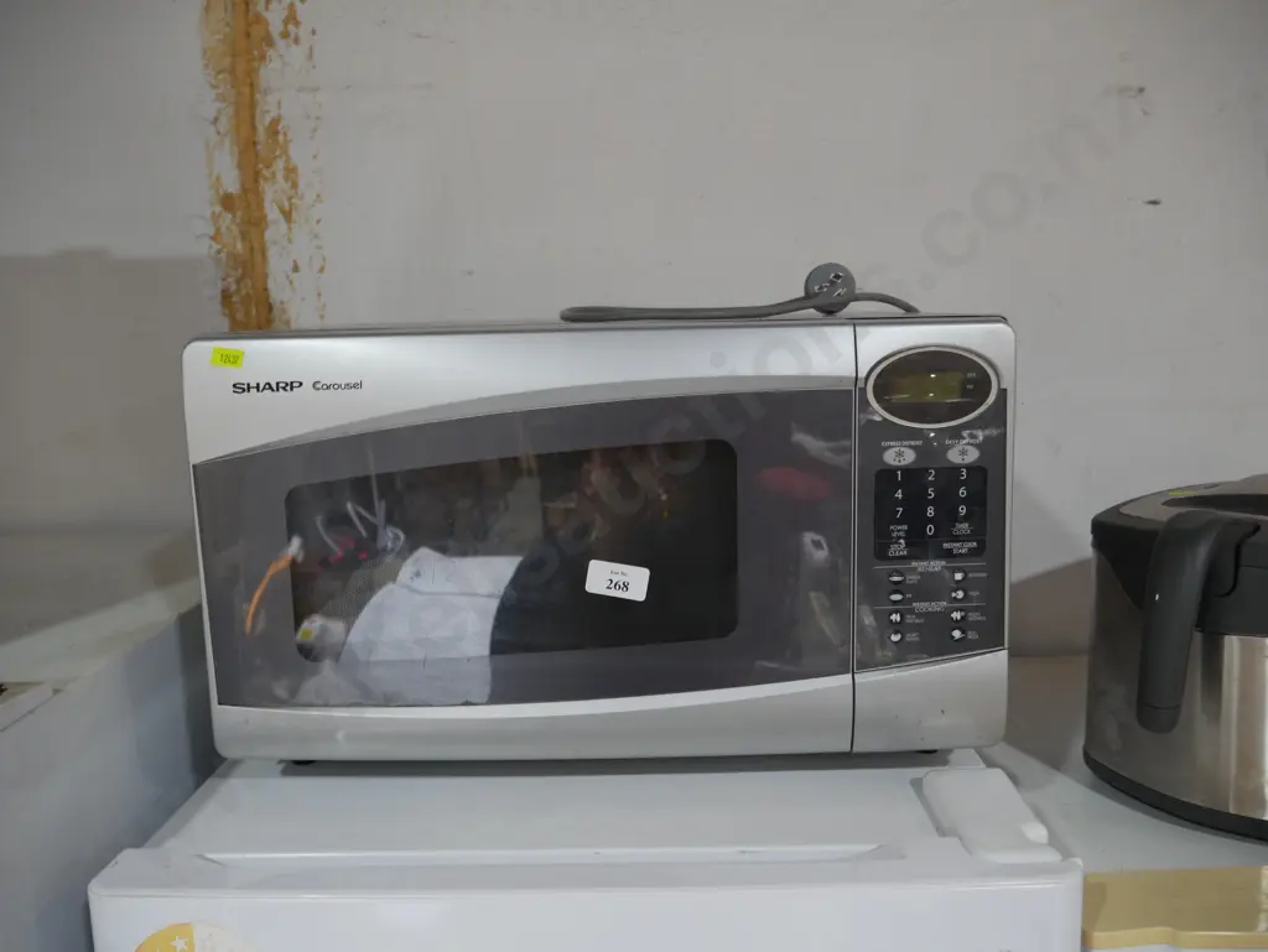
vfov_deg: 49.8
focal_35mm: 28
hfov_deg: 63.4
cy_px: 476
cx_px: 634
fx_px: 1026
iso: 500
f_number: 3.5
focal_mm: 14
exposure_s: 1/60
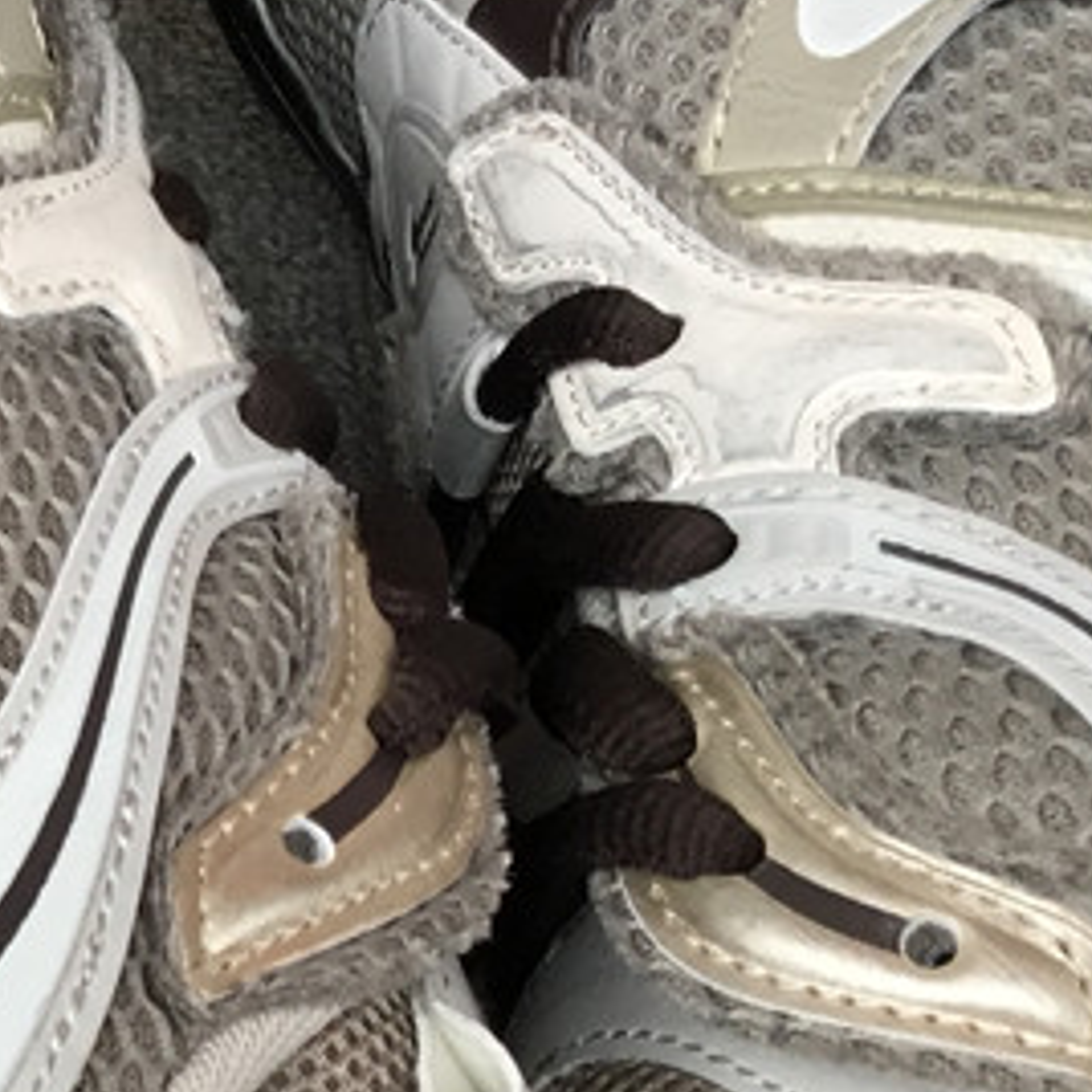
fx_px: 3284
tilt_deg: -58.2
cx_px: -469
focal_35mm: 92
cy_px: 1021
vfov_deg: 18.5
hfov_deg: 17.3
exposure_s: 1/33
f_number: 2.4
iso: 32
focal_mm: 3.3
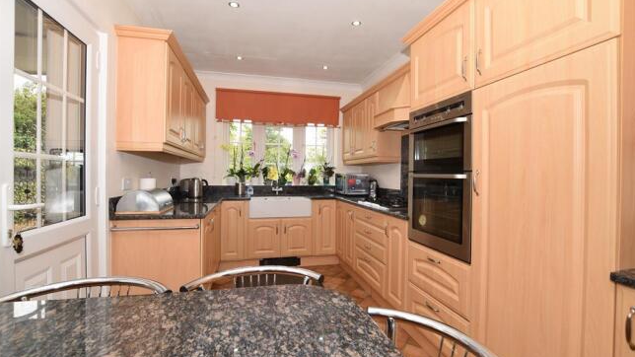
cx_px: 317
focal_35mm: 16
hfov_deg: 99.4
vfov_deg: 67.0
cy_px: 174
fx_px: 269
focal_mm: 10
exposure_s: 1/100
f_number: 7.1
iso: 400
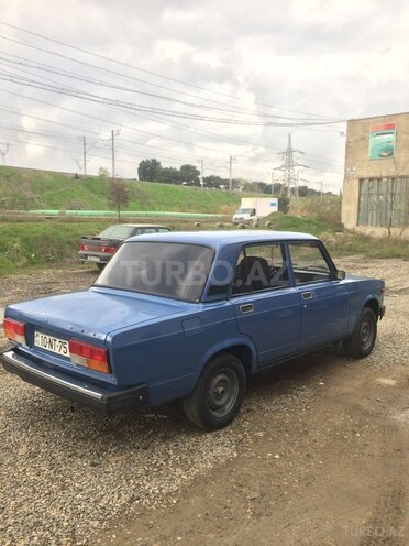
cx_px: 204
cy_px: 273
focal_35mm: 29
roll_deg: +2.0
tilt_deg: -10.6
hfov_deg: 48.2
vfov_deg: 61.7
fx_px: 457
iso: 32
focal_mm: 4.15
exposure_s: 1/345
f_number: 2.2
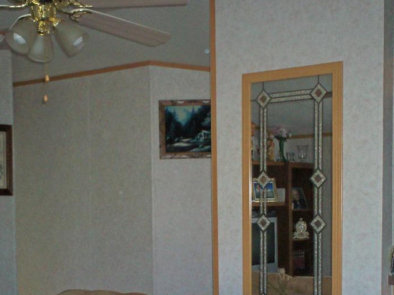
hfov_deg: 28.9
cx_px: 218
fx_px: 763
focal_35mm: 67
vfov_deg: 21.6
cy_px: 239
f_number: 4.5
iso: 140
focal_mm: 6
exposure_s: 1/60
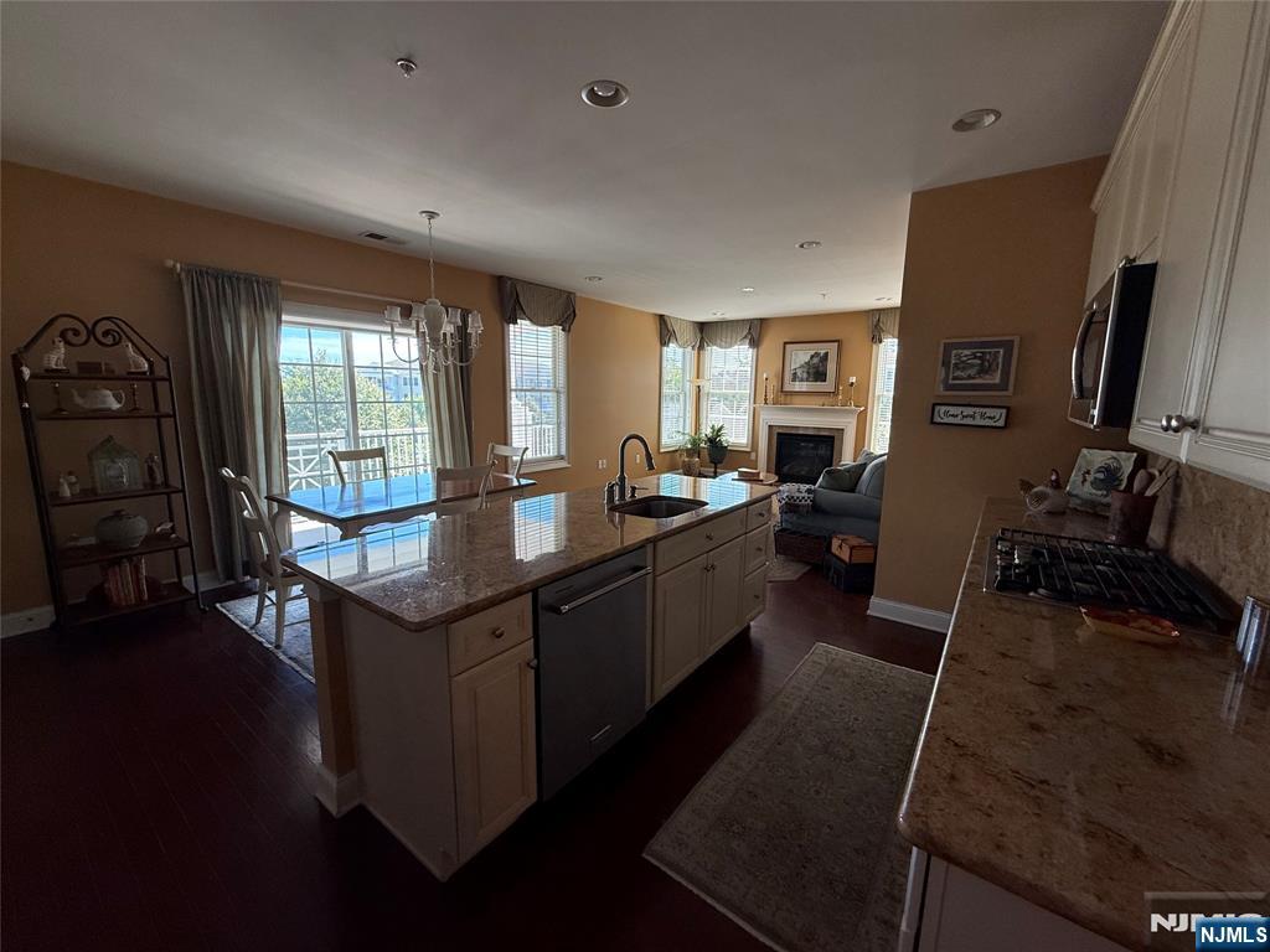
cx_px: 635
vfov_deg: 85.7
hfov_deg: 102.1
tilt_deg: -8.1
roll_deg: -0.8
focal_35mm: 14
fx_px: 514
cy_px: 476
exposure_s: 1/99
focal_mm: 2.22
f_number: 2.2
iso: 125
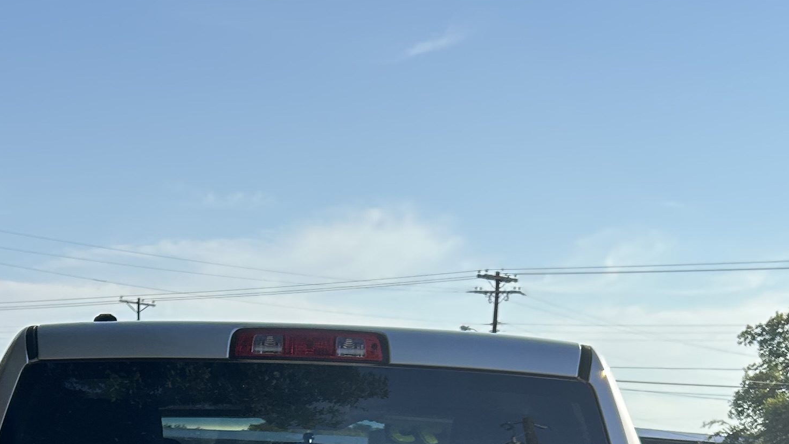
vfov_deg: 14.0
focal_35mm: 78
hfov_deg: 27.1
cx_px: 309
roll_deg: -1.1
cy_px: 773
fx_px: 1632
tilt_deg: -10.5
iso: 50
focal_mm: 5.7
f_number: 1.5
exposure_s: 1/2994
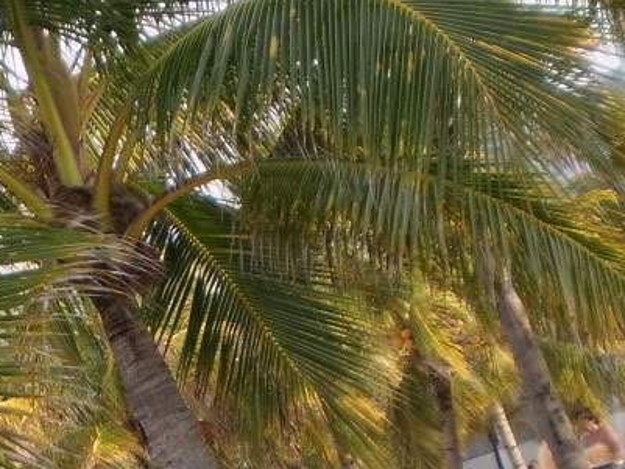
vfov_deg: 15.4
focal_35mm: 92
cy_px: 595
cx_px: 51
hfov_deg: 20.8
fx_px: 1662
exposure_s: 1/500
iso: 64
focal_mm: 6.3
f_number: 3.1
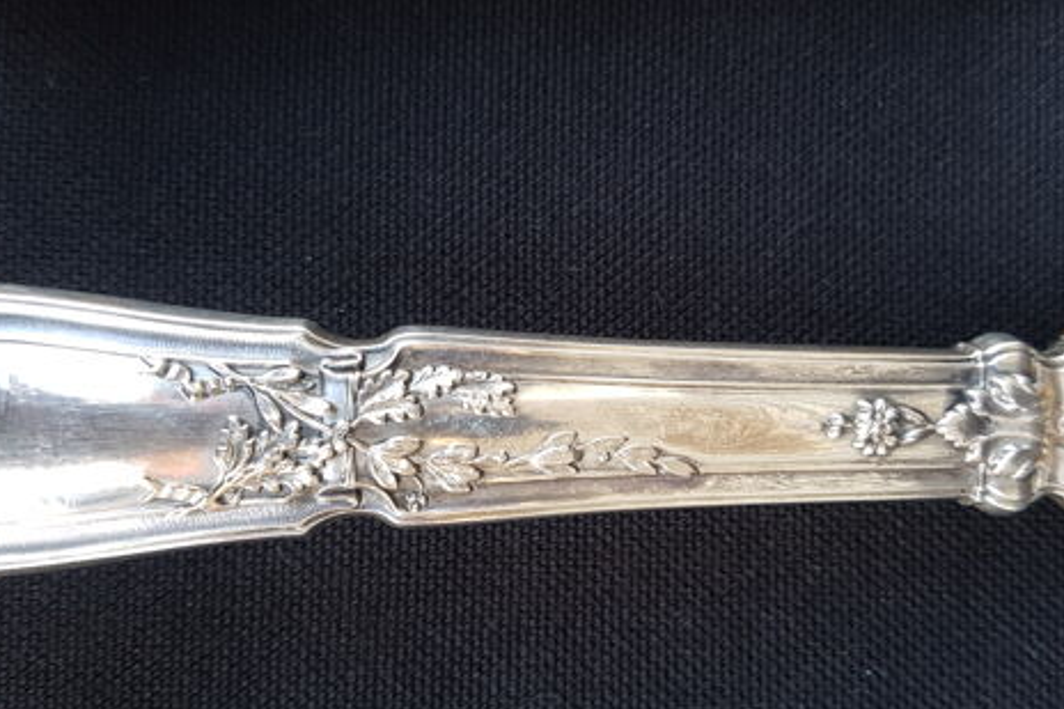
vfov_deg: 37.8
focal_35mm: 35
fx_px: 1034
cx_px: 585
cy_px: 367
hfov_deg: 54.4
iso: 80
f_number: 1.7
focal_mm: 4.2
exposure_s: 1/50
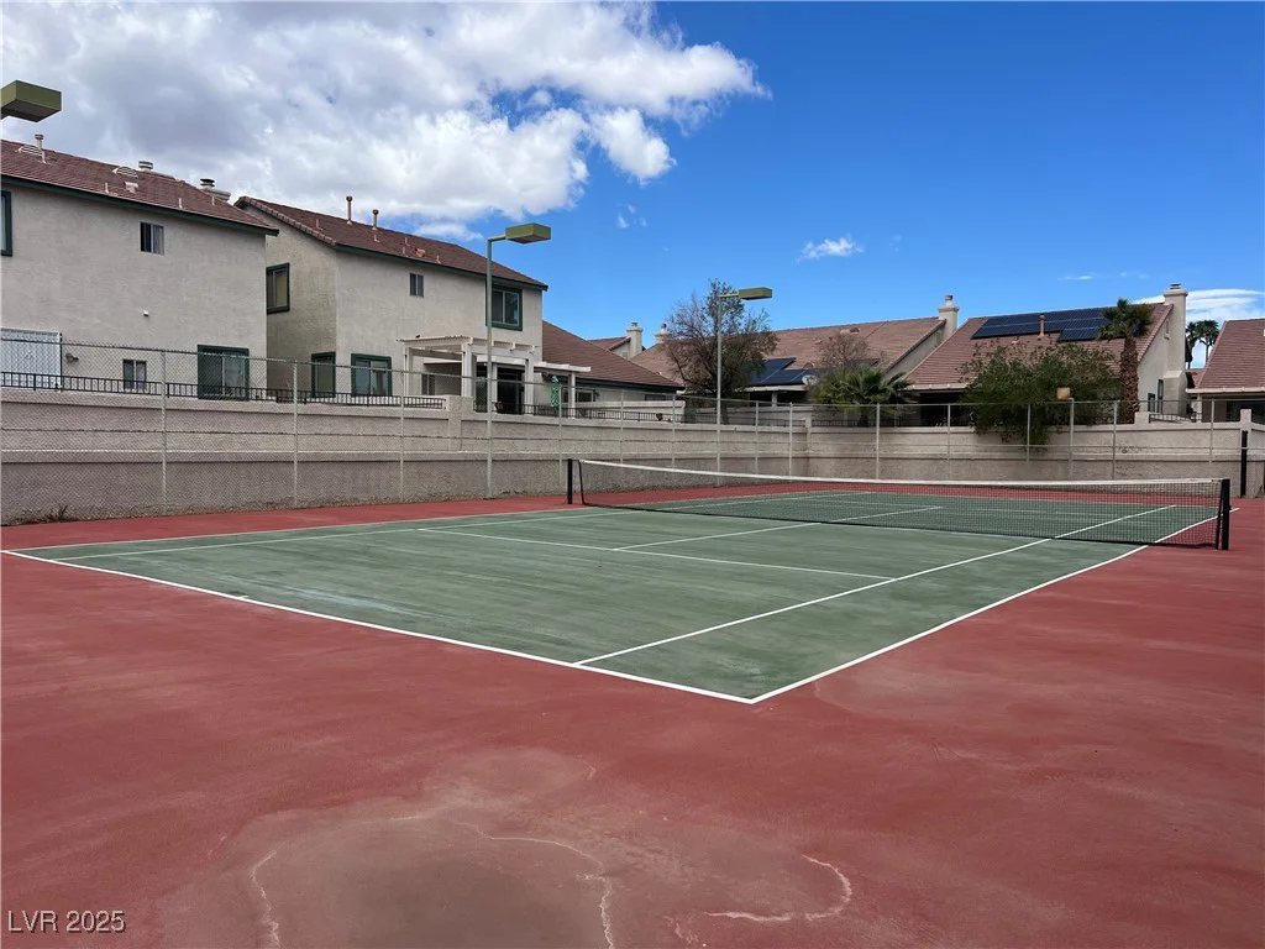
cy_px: 474
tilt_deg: -2.3
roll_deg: -0.1
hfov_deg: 67.3
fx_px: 950
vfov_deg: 53.1
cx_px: 632
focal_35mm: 26
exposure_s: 1/4274
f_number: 1.5
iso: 50
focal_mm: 5.7
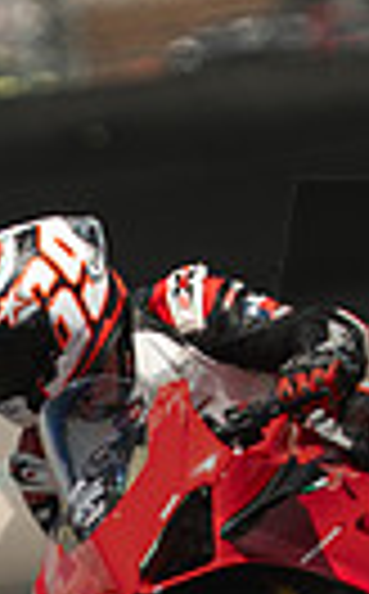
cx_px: 364
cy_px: 731
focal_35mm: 1886
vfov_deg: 1.1
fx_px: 30480
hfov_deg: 0.7
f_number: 2.8
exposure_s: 1/2000
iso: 250
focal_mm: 280
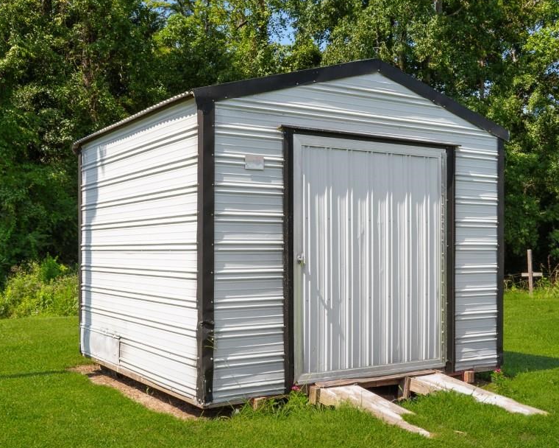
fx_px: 695
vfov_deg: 35.7
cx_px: 284
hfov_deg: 43.8
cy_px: 237
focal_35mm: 42
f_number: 7.1
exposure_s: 1/200
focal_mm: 14
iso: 100
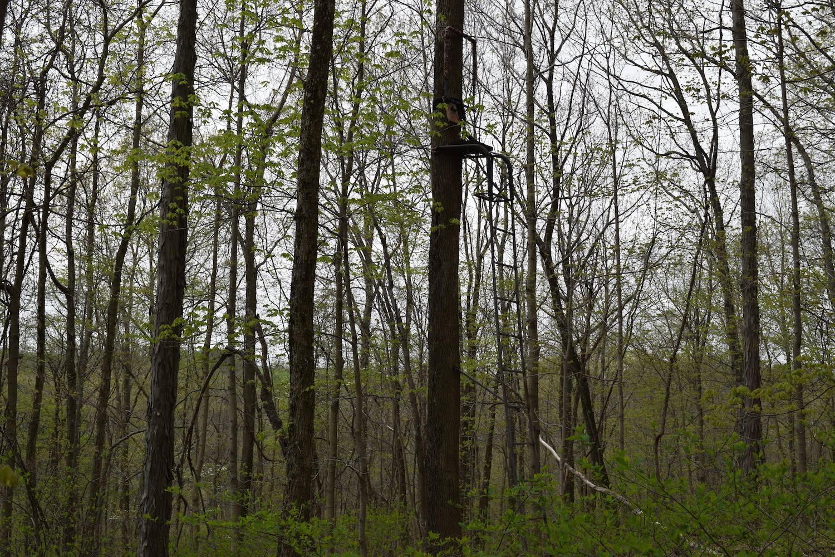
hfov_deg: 45.0
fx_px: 1009
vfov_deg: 30.8
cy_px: 278
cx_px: 418
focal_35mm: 44
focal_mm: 29
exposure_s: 1/320
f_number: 8
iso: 200
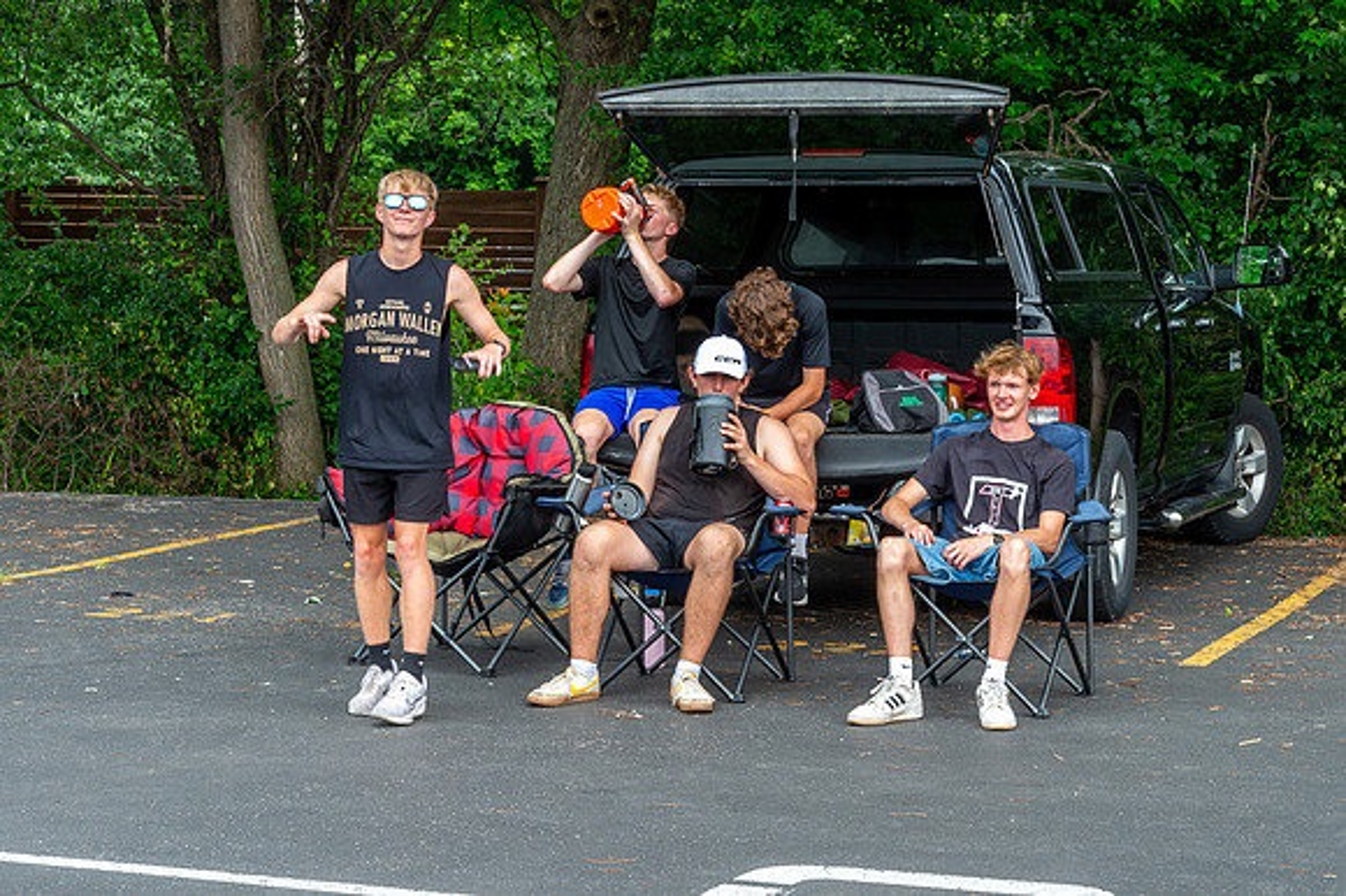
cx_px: 733
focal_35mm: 88
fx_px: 3277
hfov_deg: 23.2
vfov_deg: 15.6
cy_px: 404
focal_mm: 65
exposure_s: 1/100
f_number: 13
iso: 1250
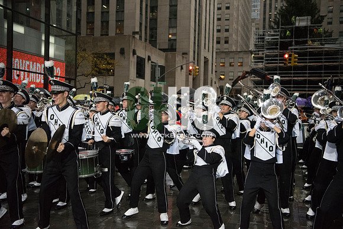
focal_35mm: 40
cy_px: 114
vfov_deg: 33.4
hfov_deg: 48.4
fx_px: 381
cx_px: 172
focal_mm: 40
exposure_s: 1/4000
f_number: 2.8
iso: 10000
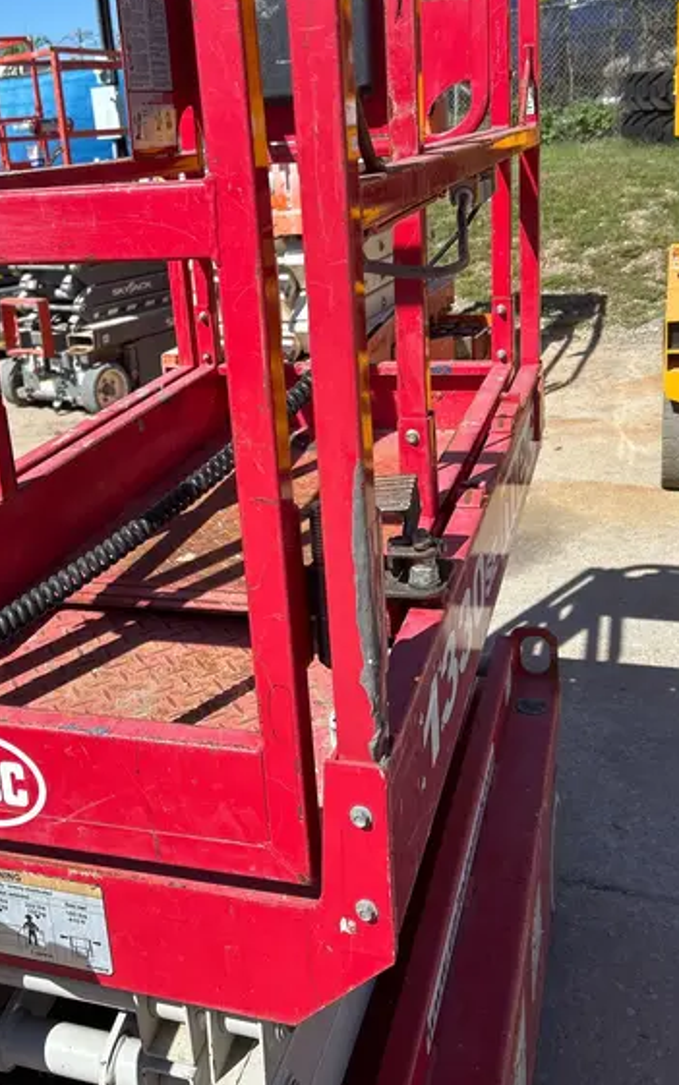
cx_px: 261
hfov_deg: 35.2
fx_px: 1065
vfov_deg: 53.6
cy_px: 432
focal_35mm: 36
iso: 50
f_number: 1.5
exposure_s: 1/3077
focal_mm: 5.7
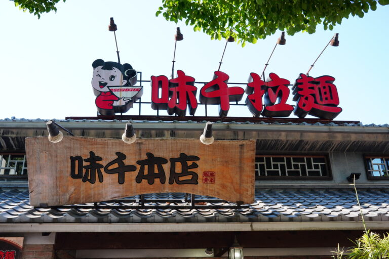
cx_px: 194
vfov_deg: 35.8
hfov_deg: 51.6
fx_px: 402
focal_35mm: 37
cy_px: 130
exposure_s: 1/80
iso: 100
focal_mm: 24.8
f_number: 7.1
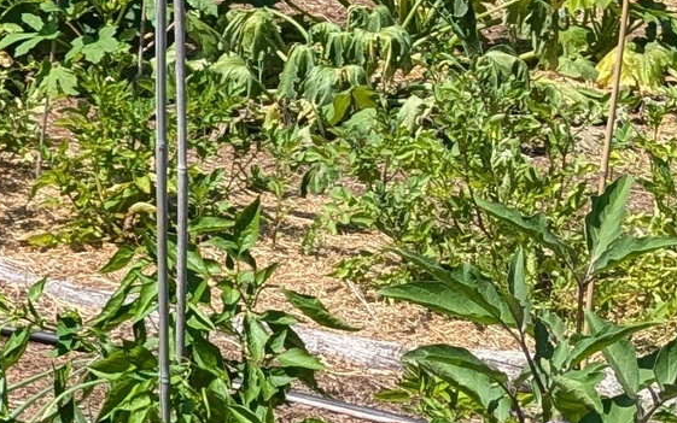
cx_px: -466
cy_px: 13
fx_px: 2565
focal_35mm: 139
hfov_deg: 13.7
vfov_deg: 9.4
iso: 43
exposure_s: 1/2020
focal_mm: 6.81
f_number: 1.85
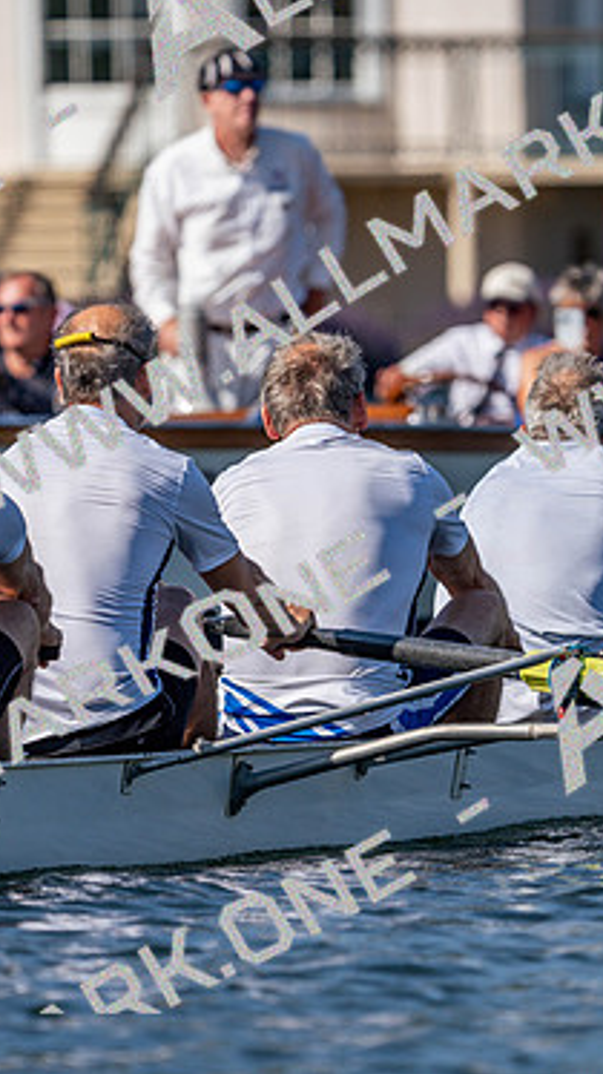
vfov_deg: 3.6
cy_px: 521
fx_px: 17306
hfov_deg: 2.0
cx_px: 304
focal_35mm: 608
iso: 160
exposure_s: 1/1600
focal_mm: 374
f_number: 6.3
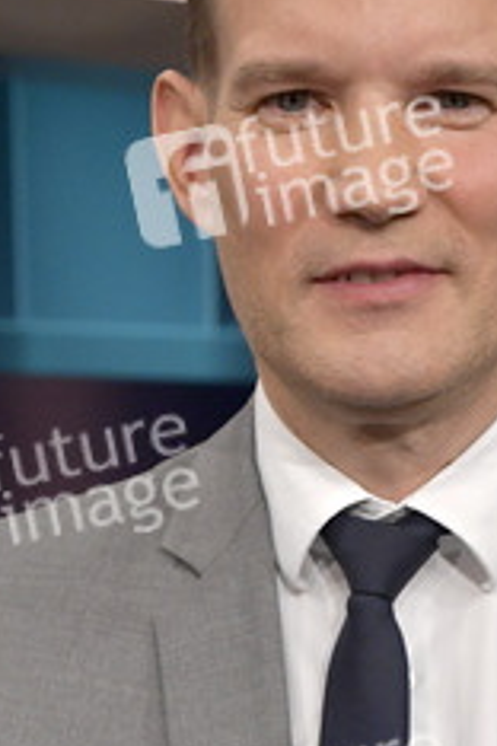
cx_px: 382
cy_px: 332
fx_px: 1594
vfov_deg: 26.3
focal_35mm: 77
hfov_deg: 17.6
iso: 2500
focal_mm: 45
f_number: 5.6
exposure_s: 1/200
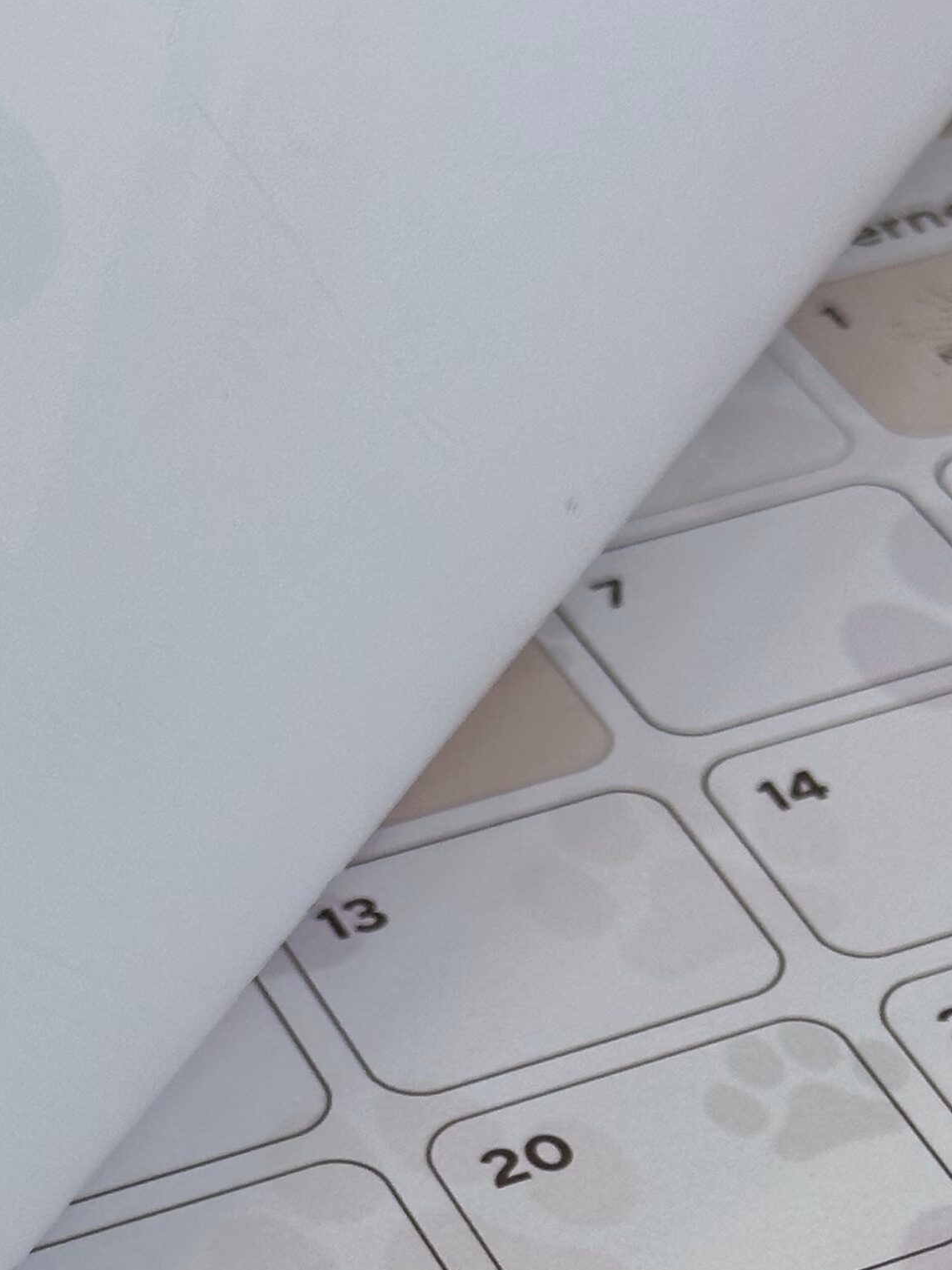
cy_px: 1509
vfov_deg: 15.0
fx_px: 4657
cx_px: 812
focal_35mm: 127
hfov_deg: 11.6
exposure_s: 1/281
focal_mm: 6.86
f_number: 1.78
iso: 64
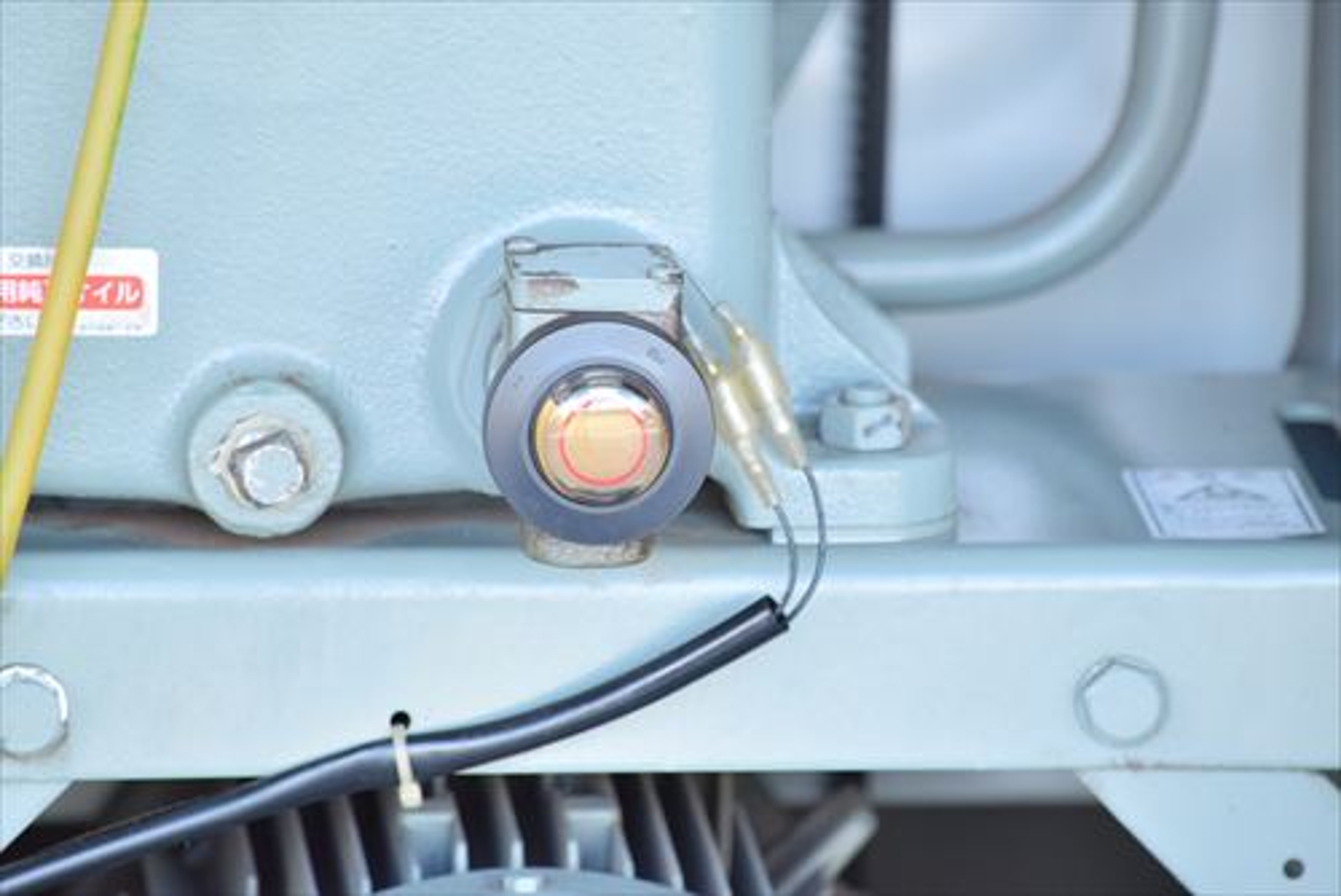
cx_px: 670
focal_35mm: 450
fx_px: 16772
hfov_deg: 4.6
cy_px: 448
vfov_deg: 3.1
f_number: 6.3
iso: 1250
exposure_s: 1/200
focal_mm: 300
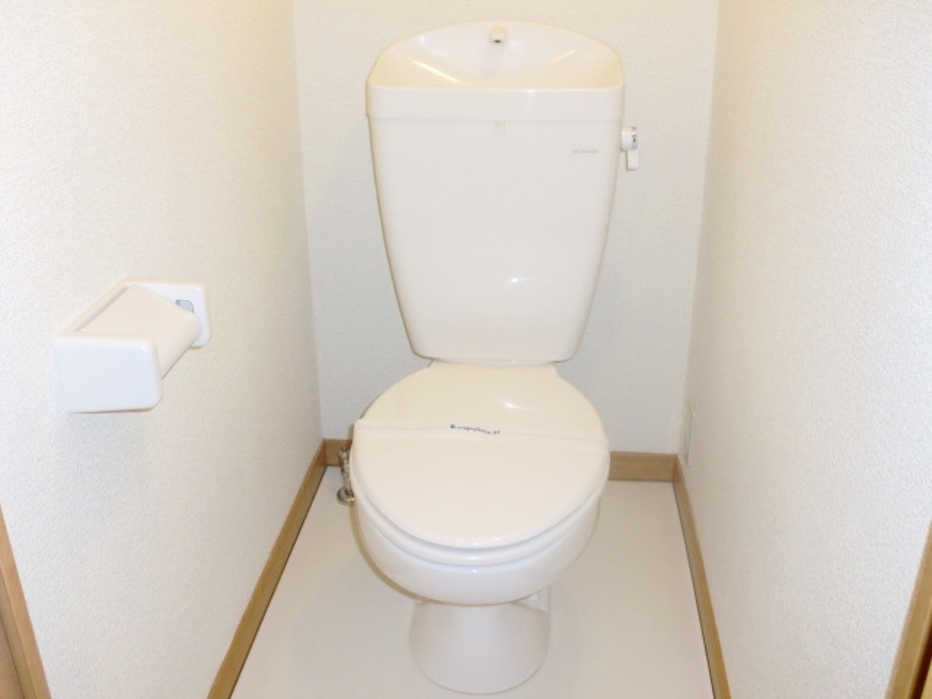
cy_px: 350
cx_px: 466
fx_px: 942
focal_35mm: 35
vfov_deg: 40.7
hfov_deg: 52.6
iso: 320
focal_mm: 6.3
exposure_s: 1/60
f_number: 3.1
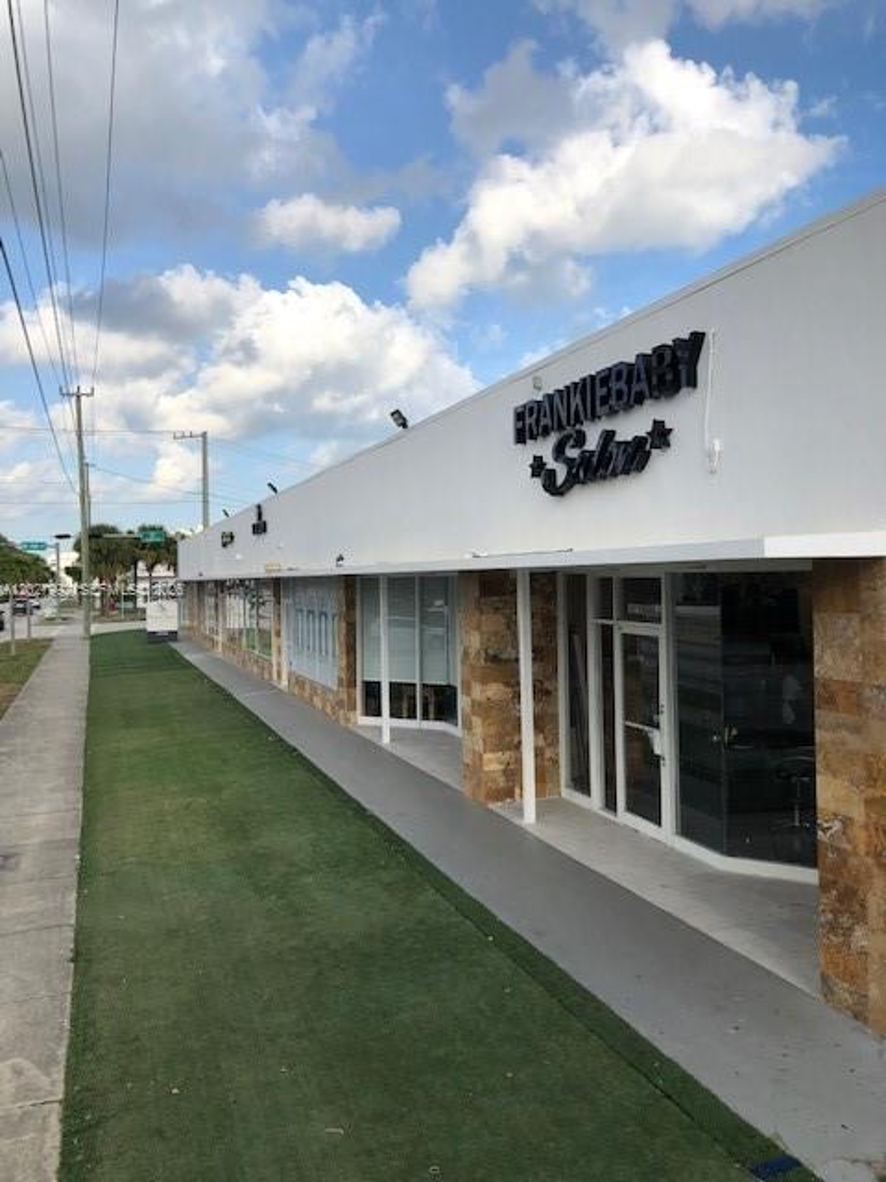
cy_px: 591
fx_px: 956
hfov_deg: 49.7
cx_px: 443
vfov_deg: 63.4
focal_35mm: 28
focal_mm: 3.99
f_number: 1.8
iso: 20
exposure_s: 1/1736
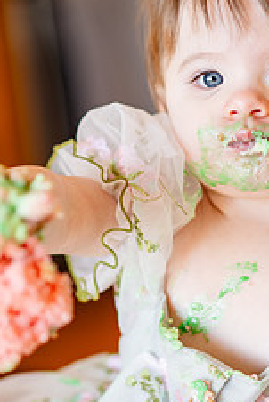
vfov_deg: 12.2
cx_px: 203
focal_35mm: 169
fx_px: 1891
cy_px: 217
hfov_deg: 8.1
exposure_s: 1/320
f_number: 2.2
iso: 250
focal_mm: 85
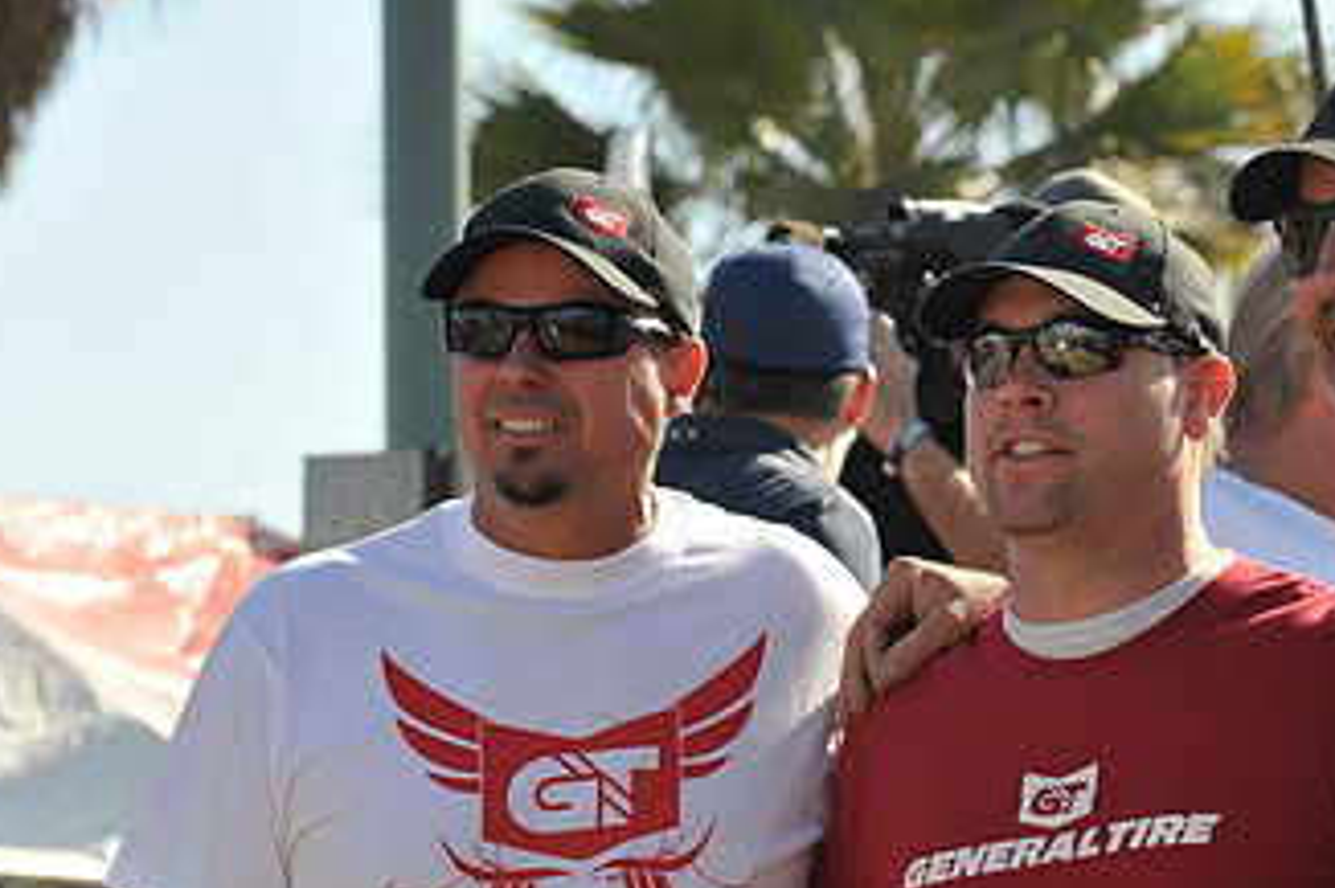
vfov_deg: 5.9
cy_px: 421
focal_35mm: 231
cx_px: 1093
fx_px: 8562
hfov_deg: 8.9
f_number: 9
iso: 320
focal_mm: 130
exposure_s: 1/320
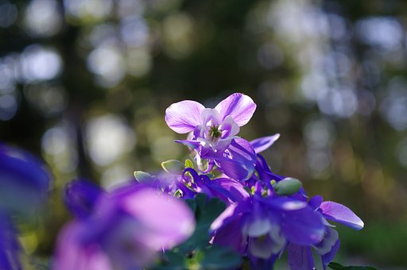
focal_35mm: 52
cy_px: 135
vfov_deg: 25.7
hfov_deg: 37.9
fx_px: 593
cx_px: 204
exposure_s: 1/200
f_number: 3.2
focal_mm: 35
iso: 100
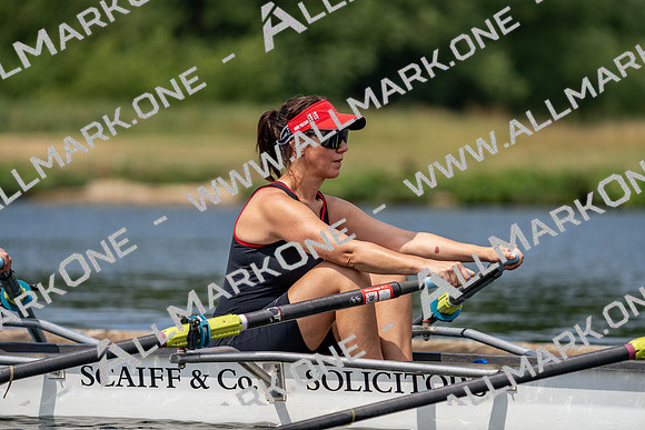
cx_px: 322
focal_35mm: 404
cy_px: 215
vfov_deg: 3.4
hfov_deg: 5.1
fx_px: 7240
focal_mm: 404
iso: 250
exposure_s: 1/1600
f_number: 6.3
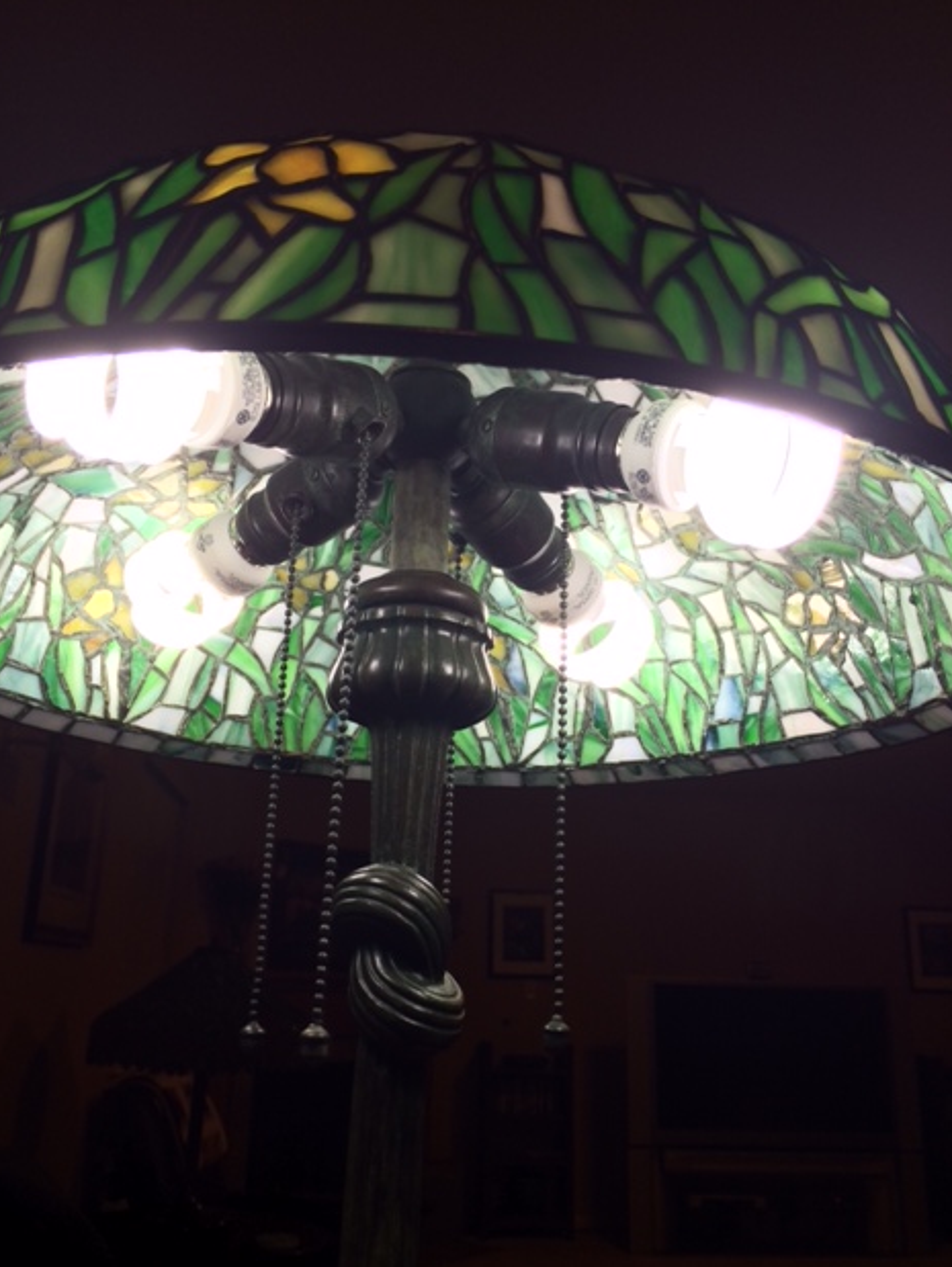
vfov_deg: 58.3
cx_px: 469
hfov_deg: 45.5
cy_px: 639
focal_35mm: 31
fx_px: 1136
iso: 40
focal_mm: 4.12
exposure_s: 1/120
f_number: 2.2
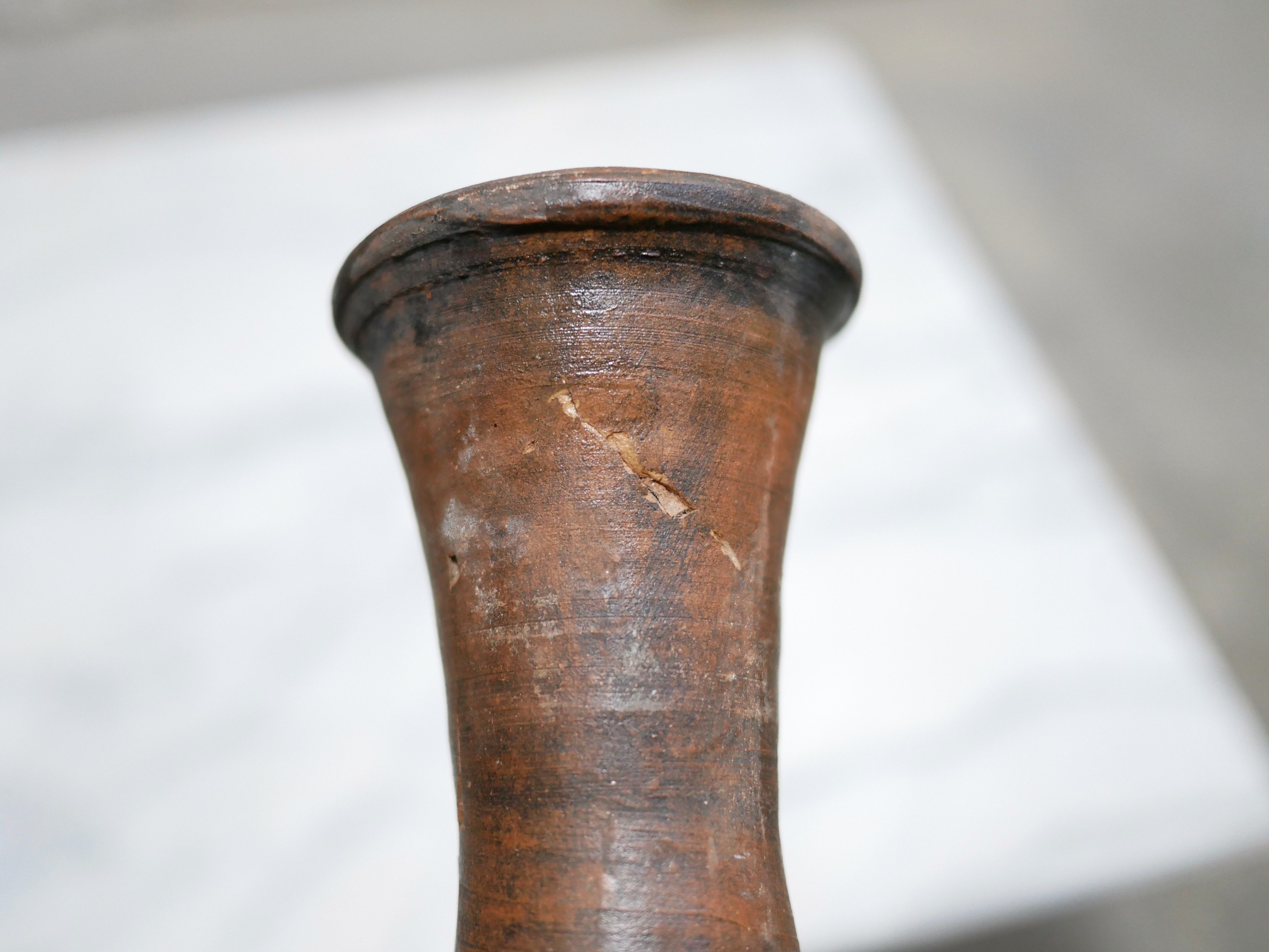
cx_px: 634
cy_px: 476
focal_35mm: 40
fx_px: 1467
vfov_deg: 36.0
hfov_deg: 46.8
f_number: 1.7
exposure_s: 1/60
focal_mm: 20
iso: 1250
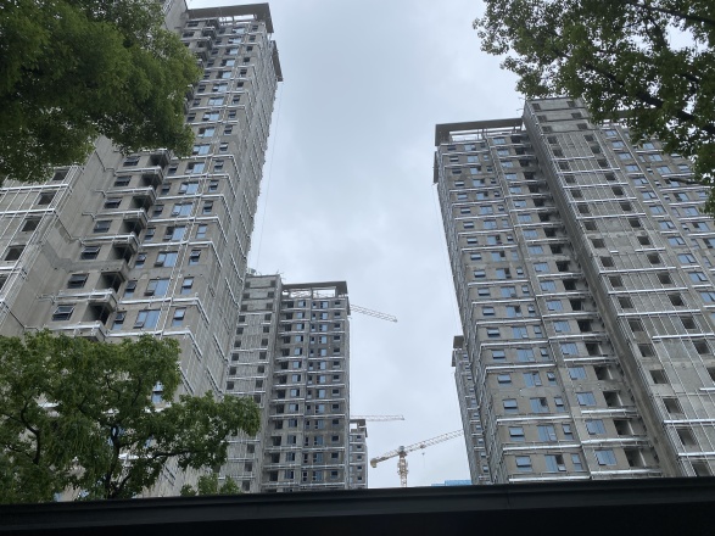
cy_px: 268
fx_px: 537
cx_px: 358
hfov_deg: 67.3
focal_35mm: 26
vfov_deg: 53.0
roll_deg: -0.2
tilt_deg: +42.3
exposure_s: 1/2513
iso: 32
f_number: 1.8
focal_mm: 4.25
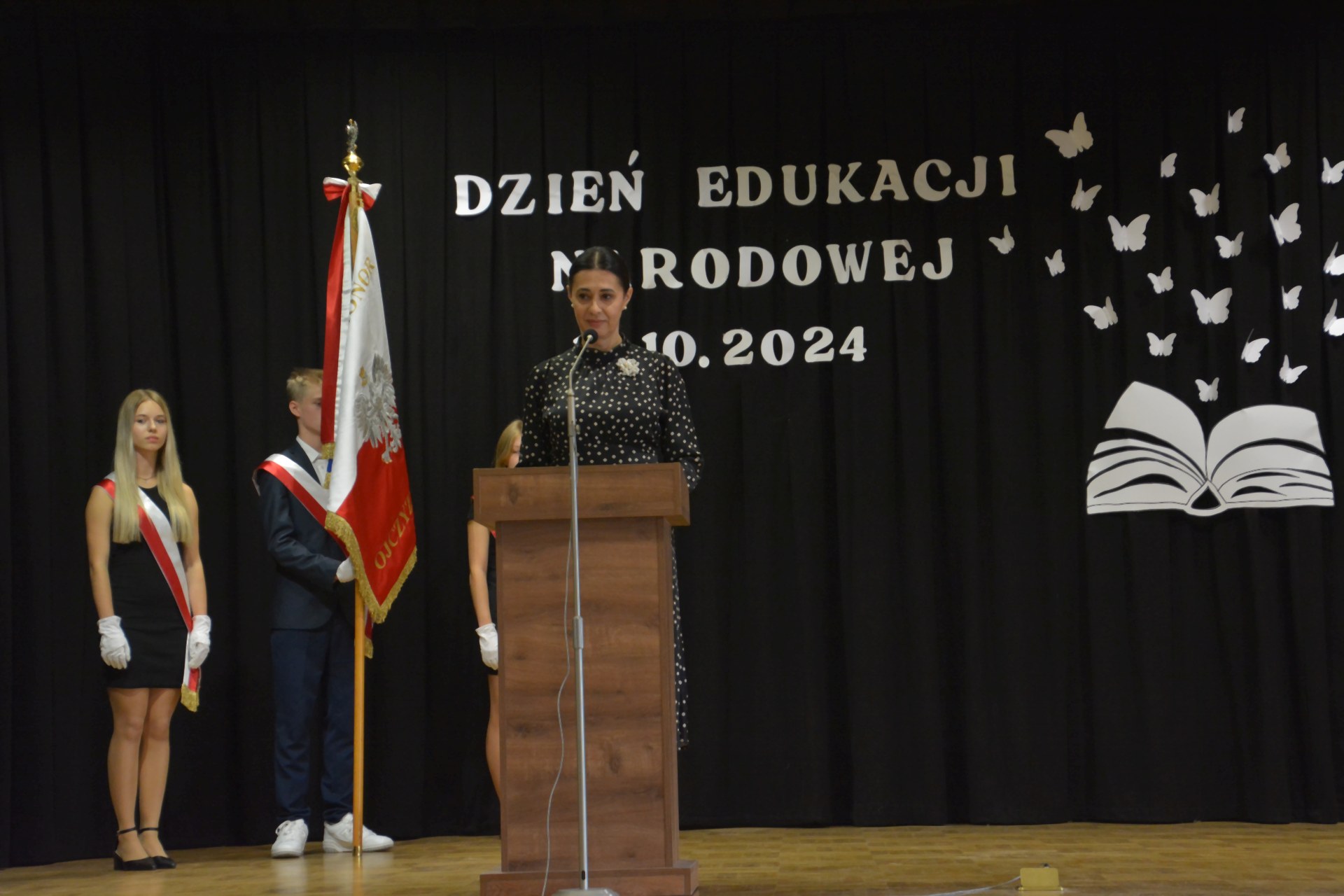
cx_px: 672
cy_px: 448
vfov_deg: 17.5
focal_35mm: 78
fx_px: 2912
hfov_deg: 26.0
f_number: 5
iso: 1600
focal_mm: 52
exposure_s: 1/60
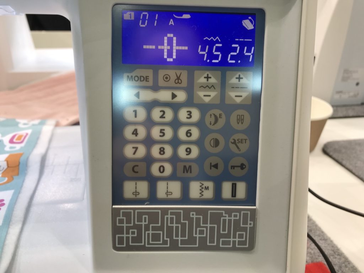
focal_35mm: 28
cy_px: 136
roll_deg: -1.6
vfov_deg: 49.7
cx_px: 182
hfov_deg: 63.4
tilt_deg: -24.9
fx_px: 294
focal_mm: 3.99
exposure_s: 1/49
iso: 25
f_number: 1.8
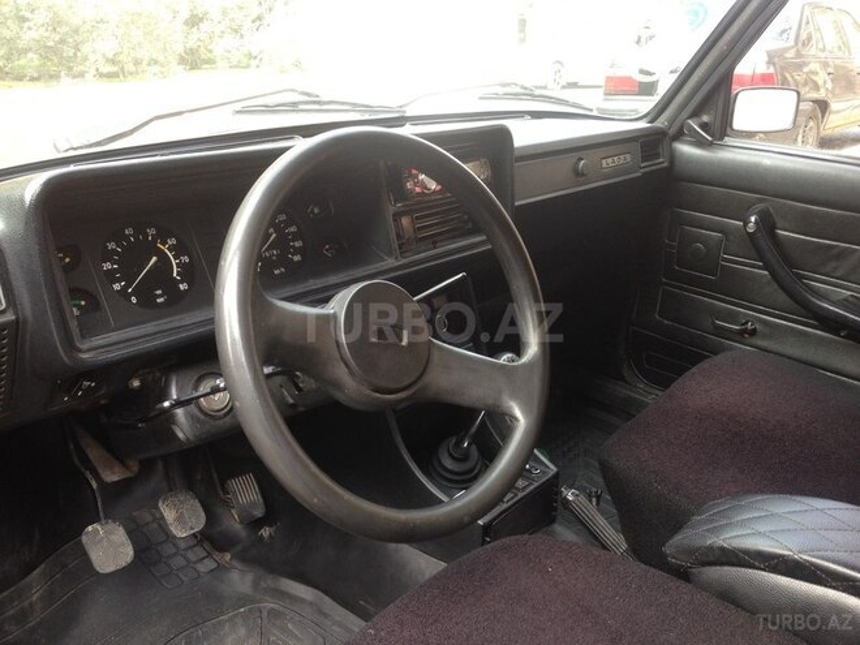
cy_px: 322
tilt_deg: -19.5
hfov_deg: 55.4
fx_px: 820
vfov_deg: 42.9
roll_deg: -1.1
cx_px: 430
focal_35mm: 33
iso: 64
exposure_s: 1/60
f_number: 2.4
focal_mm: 4.12
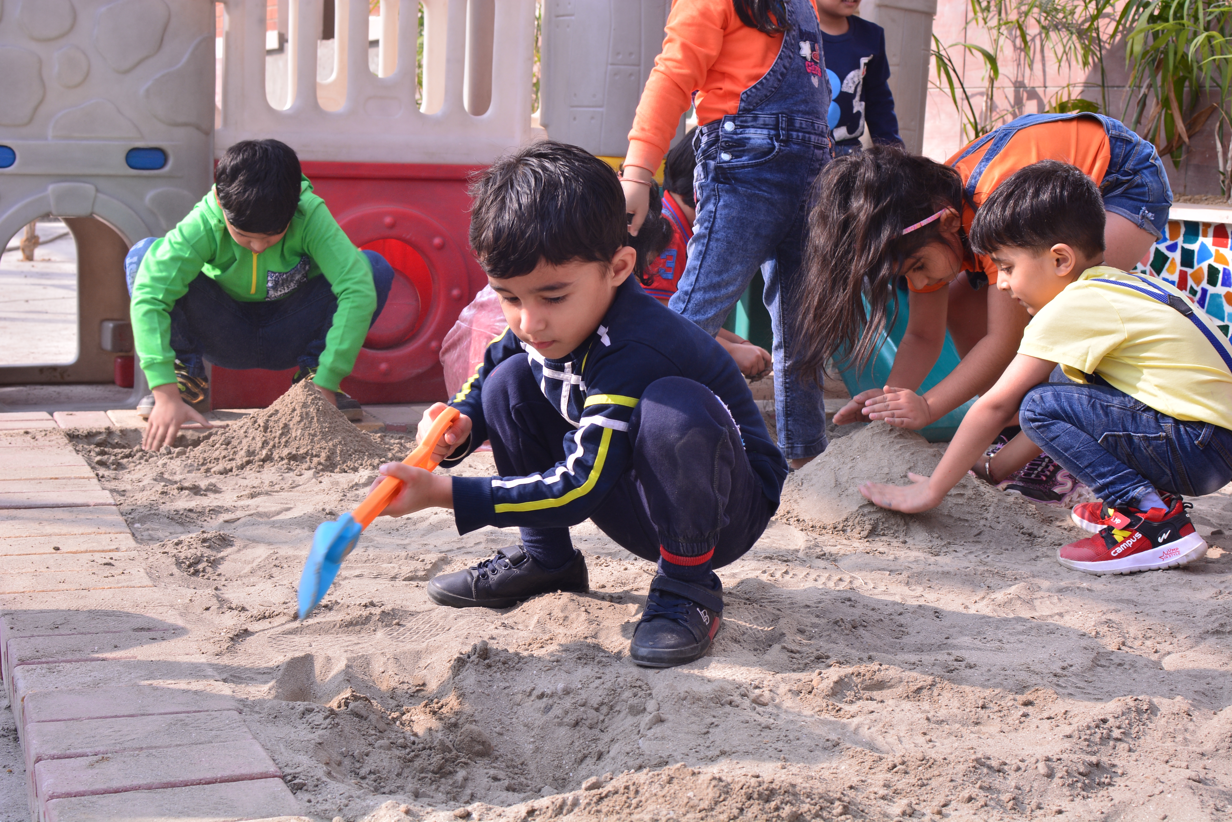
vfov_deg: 25.8
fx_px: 1797
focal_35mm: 52
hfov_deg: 37.8
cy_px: 411
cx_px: 616
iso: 100
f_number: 8
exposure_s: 1/100
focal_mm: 35
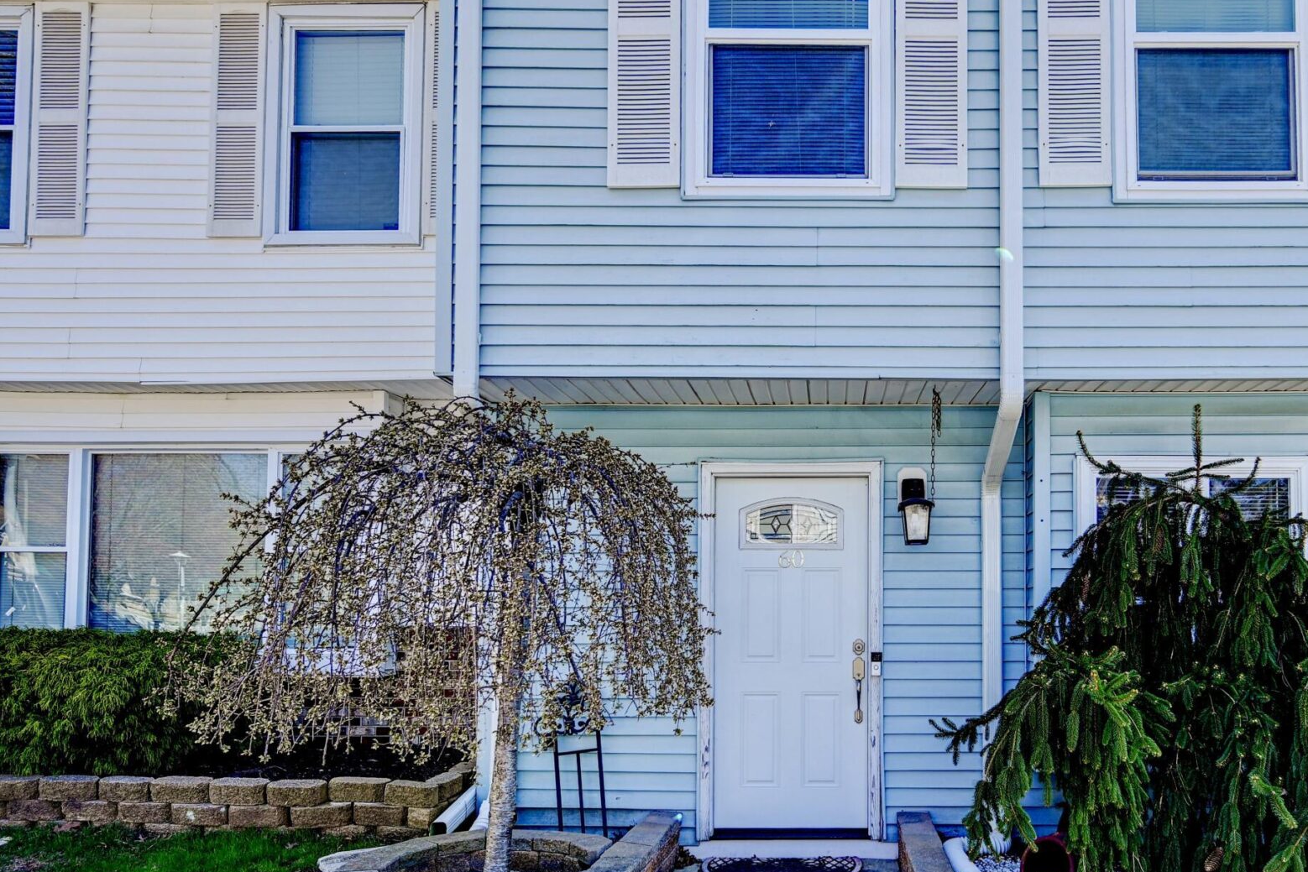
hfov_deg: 72.8
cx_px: 913
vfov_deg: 55.0
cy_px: 399
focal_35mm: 23
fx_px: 836
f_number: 4
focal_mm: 14
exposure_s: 1/640
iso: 100
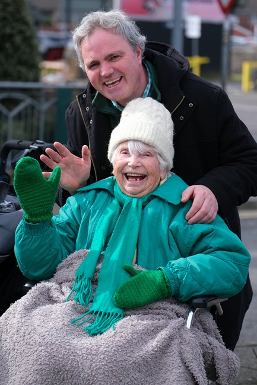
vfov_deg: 19.1
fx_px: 1146
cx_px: 128
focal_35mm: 107
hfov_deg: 12.8
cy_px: 192
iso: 400
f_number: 2.8
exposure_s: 1/2400
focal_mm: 71.5
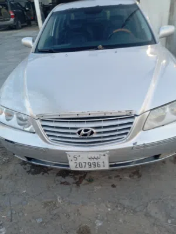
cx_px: 88
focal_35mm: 28
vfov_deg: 63.4
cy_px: 117
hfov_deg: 49.9
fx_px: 189
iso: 225
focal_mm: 4.27
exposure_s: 1/50
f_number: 1.8
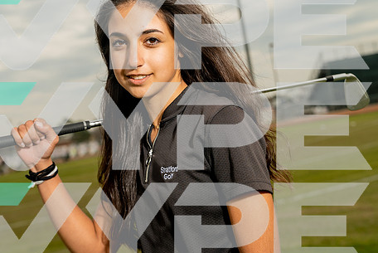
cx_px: 161
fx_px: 641
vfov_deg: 22.3
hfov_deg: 32.8
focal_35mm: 61
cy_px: 126
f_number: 4.5
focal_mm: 48
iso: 250
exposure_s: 1/250
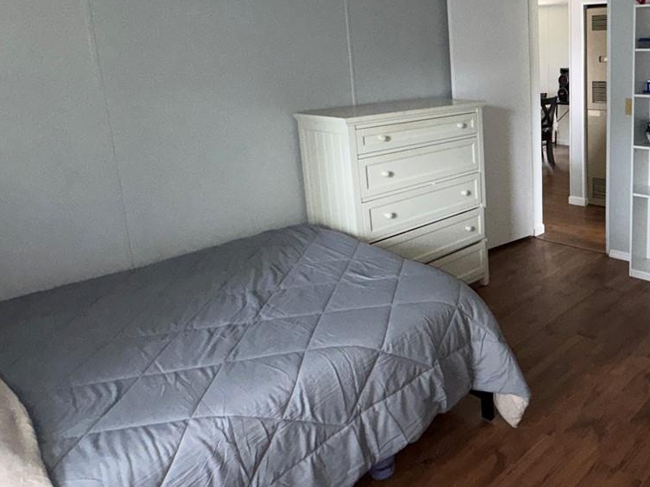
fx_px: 563
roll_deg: +0.6
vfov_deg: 46.0
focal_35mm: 30
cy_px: 157
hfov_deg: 54.2
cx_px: 554
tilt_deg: -10.7
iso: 200
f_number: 2.2
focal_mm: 2.22
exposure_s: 1/75
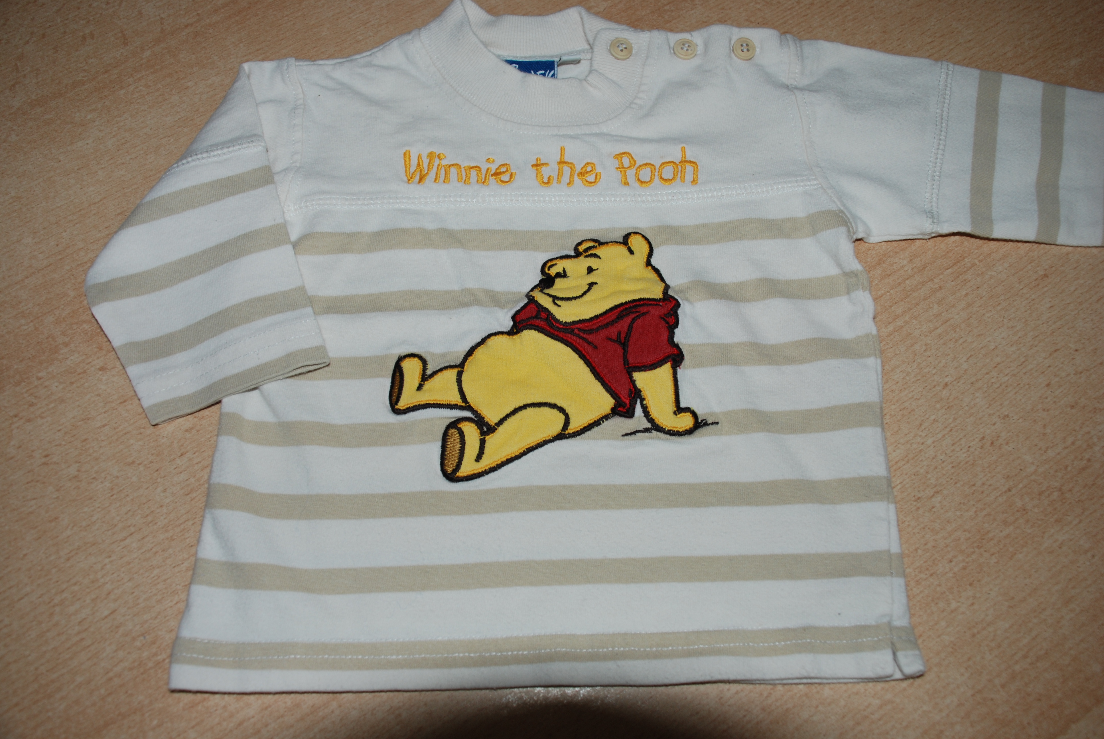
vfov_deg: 40.1
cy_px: 370
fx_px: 1013
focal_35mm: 33
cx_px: 552
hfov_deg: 57.2
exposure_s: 1/60
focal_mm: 22
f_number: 3.8
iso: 200
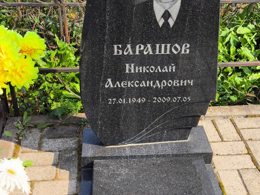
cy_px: 98
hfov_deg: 38.2
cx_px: 130
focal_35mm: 50
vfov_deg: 29.1
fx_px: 376
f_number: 1.7
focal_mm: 4.71
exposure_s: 1/901
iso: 50
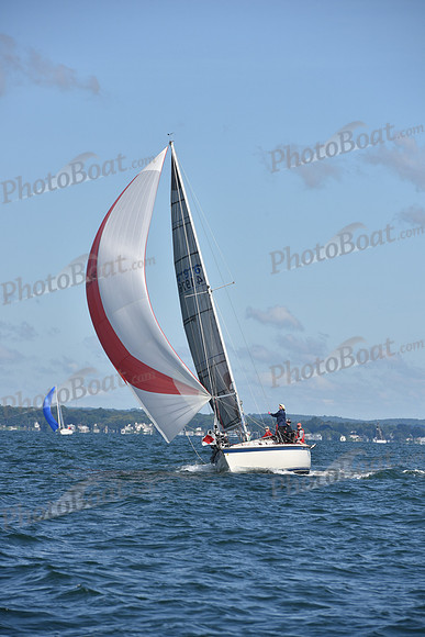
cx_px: 212
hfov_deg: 6.9
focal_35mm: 200
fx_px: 3539
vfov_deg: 10.3
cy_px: 318
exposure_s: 1/1250
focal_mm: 200
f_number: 9
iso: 250
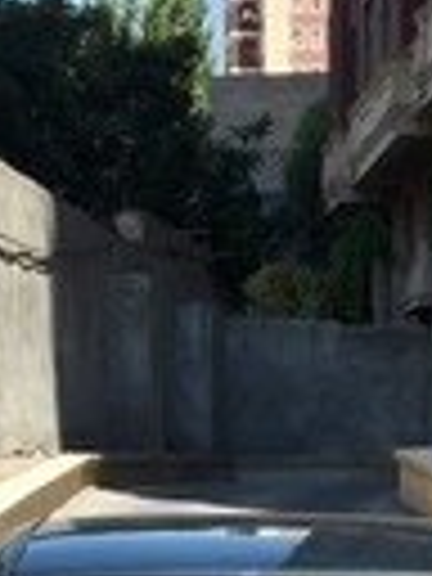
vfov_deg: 14.9
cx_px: 256
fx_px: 1864
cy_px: 1084
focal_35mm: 112
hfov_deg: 13.2
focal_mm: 4.15
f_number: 2.2
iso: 32
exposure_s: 1/1412
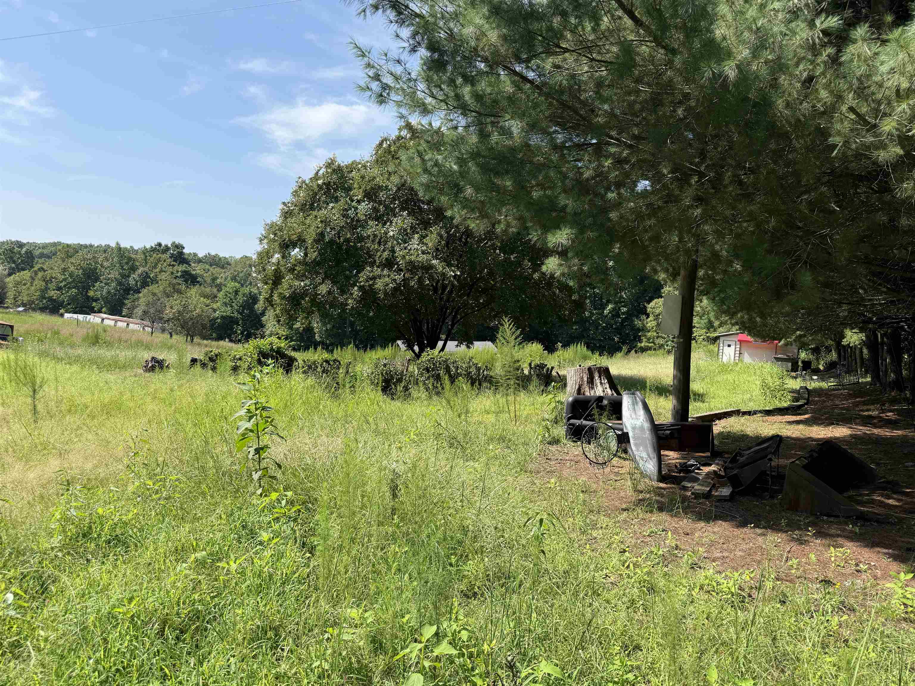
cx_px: 458
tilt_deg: -4.1
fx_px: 634
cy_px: 343
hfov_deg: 71.6
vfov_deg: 56.8
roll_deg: -3.5
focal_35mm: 24
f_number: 1.78
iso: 80
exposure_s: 1/2907
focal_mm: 6.76
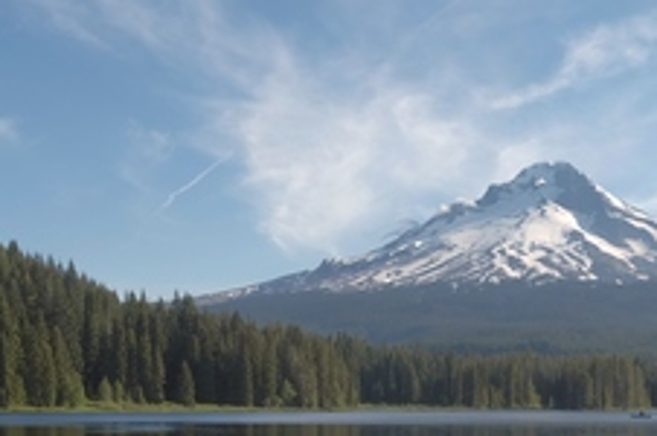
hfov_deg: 29.8
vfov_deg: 19.5
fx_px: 1221
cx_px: 465
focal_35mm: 67
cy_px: 467
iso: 200
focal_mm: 18
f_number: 11
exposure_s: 1/125
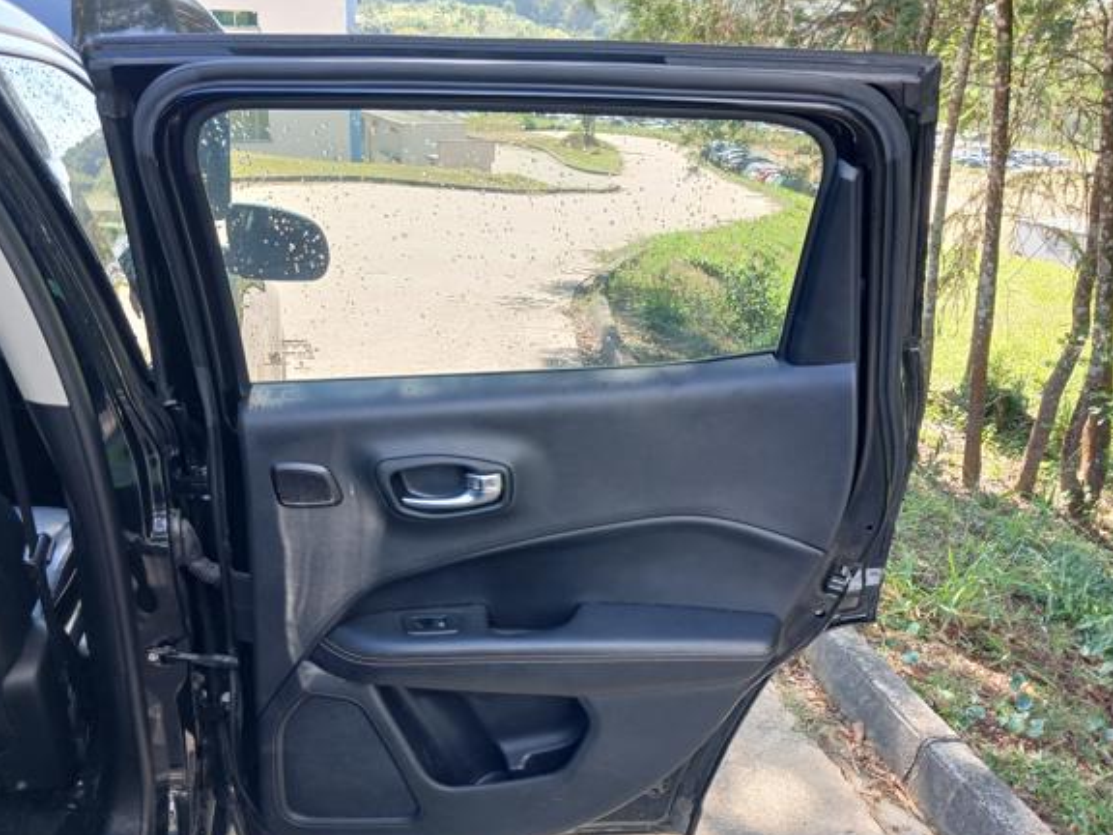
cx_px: 547
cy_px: 460
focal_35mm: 30
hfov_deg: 60.0
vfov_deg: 46.7
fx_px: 965
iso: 40
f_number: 1.8
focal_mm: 3.98
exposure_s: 1/60
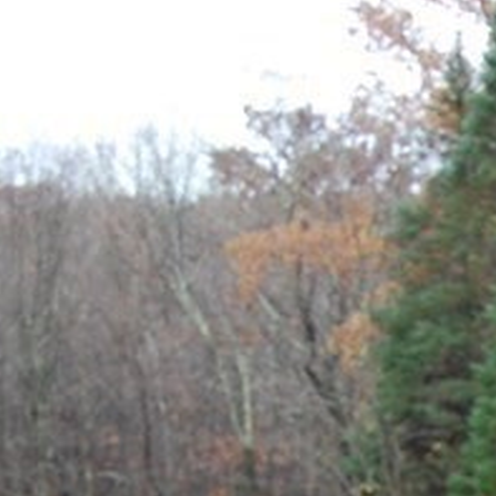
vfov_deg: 11.3
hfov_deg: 11.0
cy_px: 809
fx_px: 2367
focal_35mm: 146
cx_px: 964
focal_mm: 22
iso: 400
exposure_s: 1/100
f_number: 5
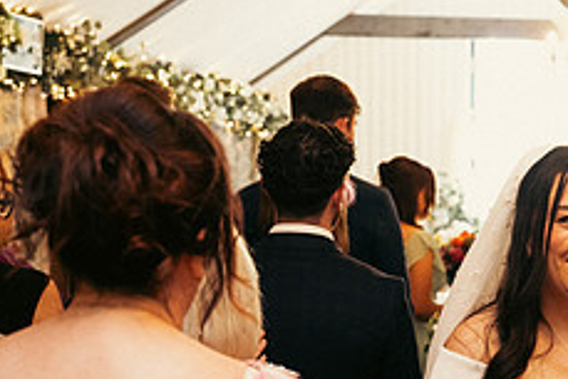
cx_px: 623
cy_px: 437
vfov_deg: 12.9
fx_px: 1642
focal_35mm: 104
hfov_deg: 18.9
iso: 2500
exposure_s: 1/160
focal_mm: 41
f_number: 3.5
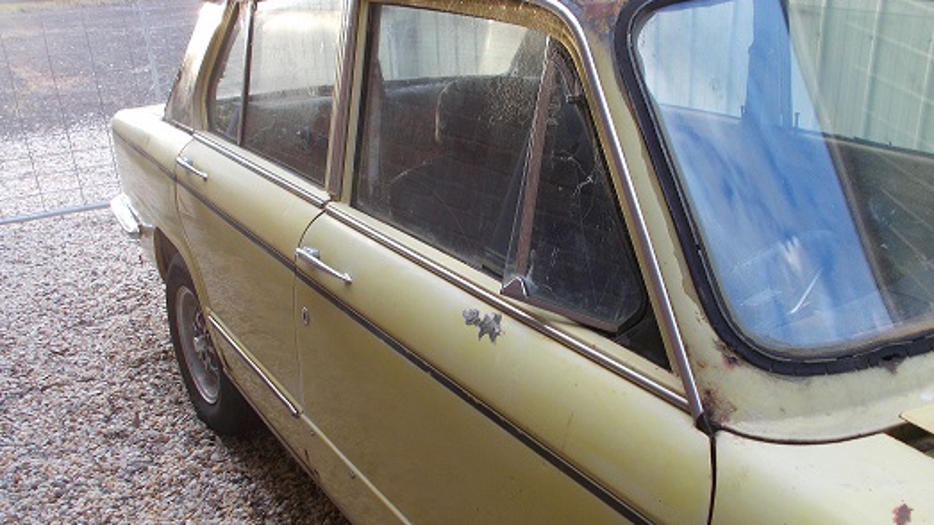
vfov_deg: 32.8
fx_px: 891
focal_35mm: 36
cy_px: 291
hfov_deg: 55.2
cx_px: 507
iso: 80
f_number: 3.4
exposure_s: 1/30
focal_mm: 5.3
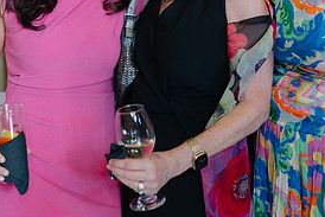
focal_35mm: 74
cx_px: 189
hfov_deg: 27.3
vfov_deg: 18.1
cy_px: 20
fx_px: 668
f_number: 2
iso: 250
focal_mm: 35
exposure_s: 1/100
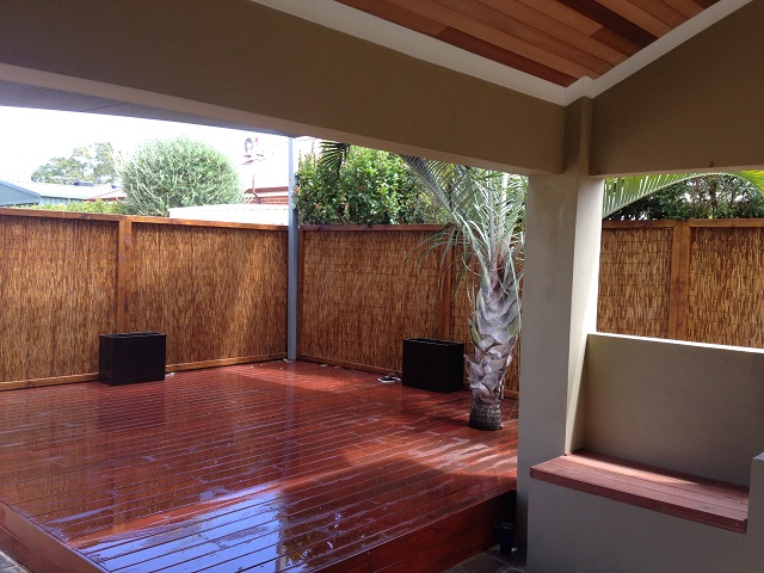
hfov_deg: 52.6
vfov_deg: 40.7
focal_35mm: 35
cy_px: 286
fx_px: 772
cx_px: 382
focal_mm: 4.28
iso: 50
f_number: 2.4
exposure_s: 1/177
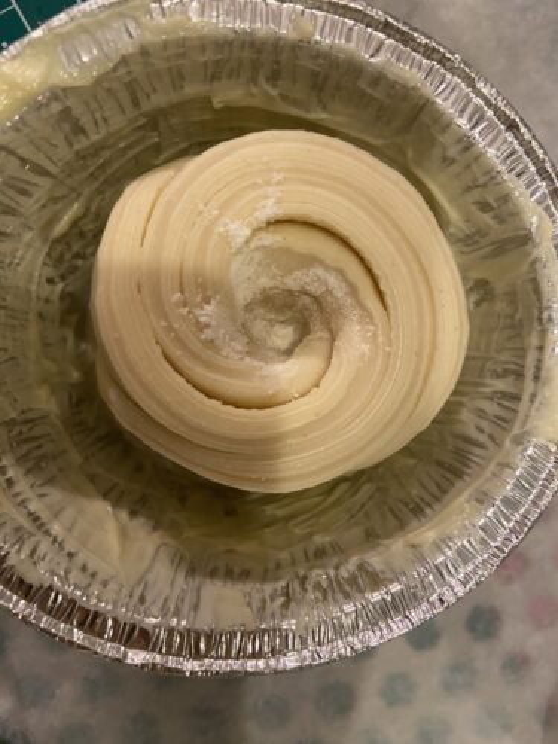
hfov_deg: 54.9
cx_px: 279
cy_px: 372
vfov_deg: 69.4
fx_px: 537
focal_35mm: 25
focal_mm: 4.25
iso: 400
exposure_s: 1/33
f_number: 1.8
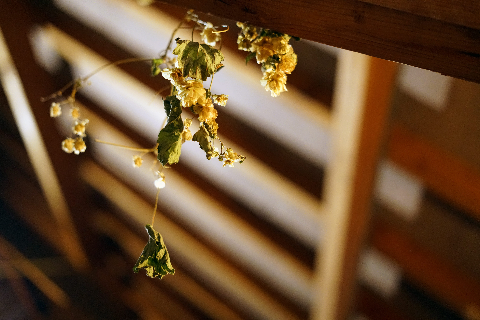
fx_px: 667
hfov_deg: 39.6
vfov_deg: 27.0
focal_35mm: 50
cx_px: 240
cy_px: 160
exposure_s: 1/160
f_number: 2
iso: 5000
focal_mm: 50
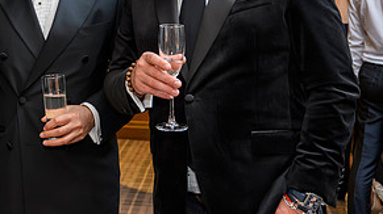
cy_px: 18
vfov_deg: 16.7
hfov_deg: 28.7
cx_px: 43
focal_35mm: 71
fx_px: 720
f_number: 4
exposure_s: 1/125
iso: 5000
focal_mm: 31.5
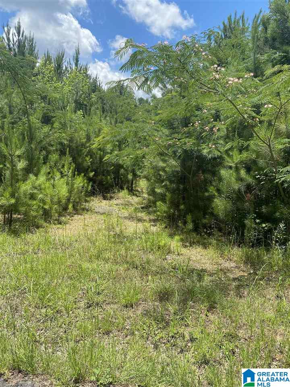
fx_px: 290
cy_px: 194
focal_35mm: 26
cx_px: 145
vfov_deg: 67.3
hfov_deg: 53.1
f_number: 1.8
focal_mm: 4.25
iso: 32
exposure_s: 1/1464
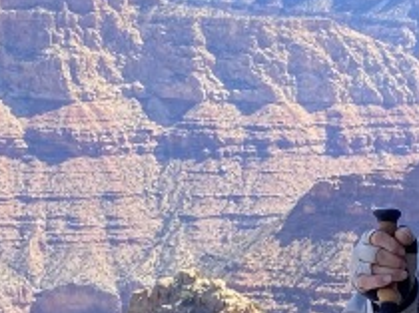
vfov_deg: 11.5
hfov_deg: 15.3
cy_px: 301
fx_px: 1535
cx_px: 411
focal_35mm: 127
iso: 32
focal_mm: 4.25
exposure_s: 1/1300
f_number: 1.8
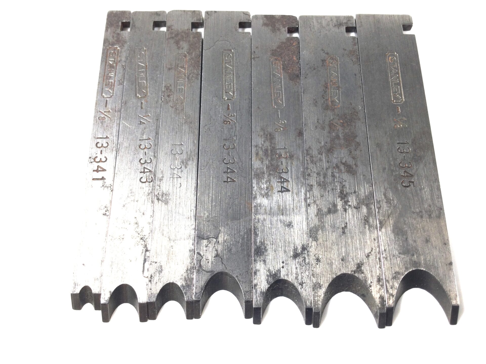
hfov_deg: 58.4
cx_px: 243
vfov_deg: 45.4
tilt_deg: -70.0
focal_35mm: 31
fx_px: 435
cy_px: 182
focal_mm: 3.3
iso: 25
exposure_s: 1/100
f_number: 2.4
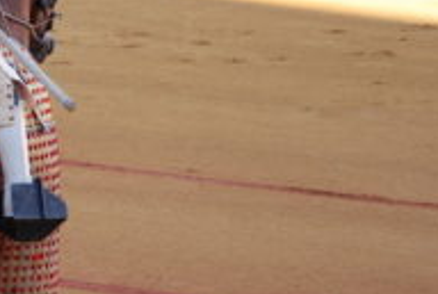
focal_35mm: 242
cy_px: 101
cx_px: -73
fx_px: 2951
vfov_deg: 5.7
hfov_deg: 8.4
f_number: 4.5
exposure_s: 1/125
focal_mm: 62
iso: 200
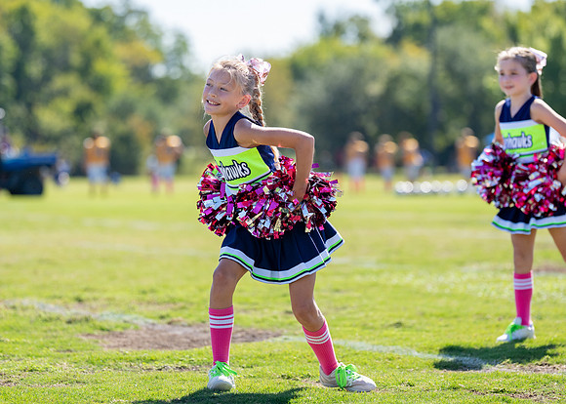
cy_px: 160
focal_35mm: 176
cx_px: 248
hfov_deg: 11.4
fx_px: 2828
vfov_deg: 8.2
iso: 200
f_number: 2.8
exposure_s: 1/2000
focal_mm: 134
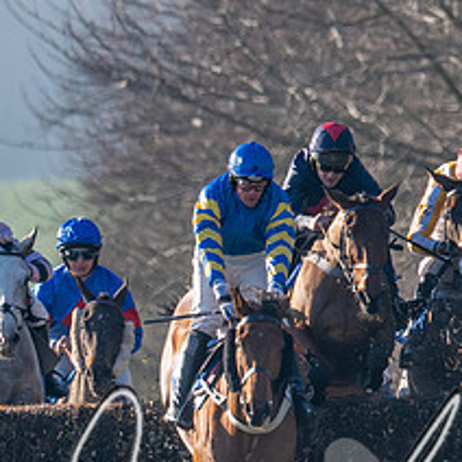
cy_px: 472
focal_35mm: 2099
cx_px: 765
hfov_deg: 0.8
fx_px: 31694
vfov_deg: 0.8
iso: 400
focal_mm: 400
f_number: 5
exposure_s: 1/2000
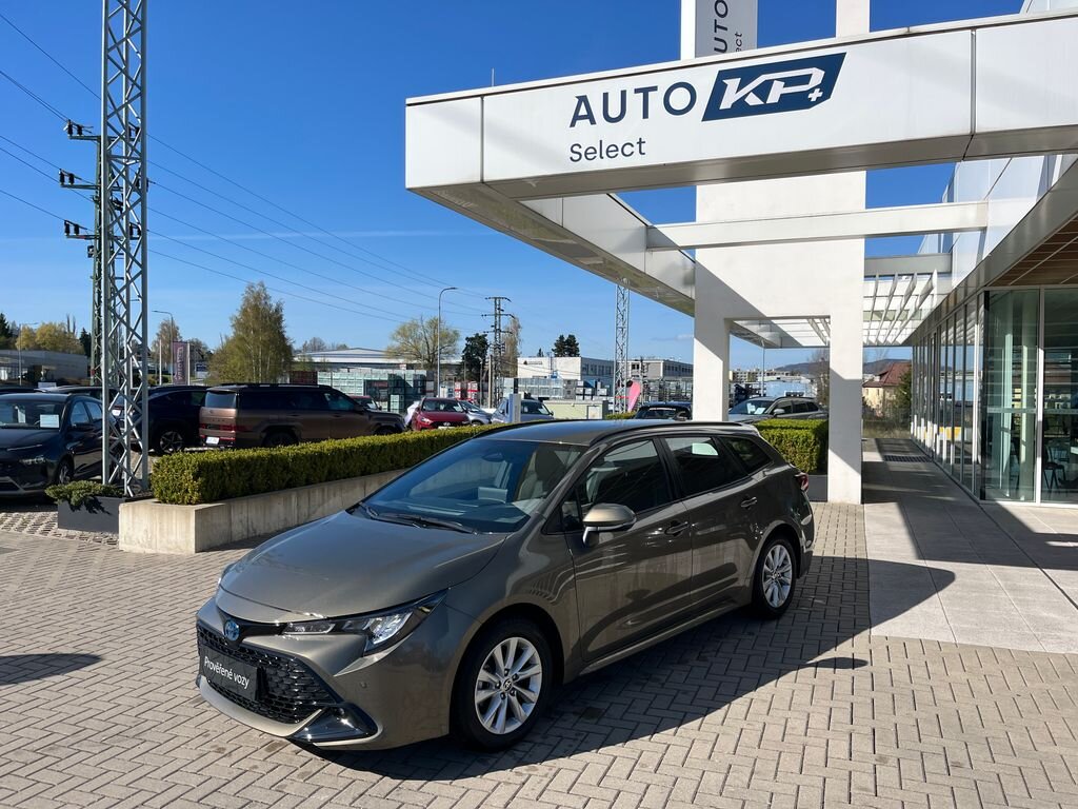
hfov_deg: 67.3
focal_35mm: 26
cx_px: 539
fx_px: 810
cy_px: 404
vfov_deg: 53.1
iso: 50
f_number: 1.6
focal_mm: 5.1
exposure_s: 1/4310
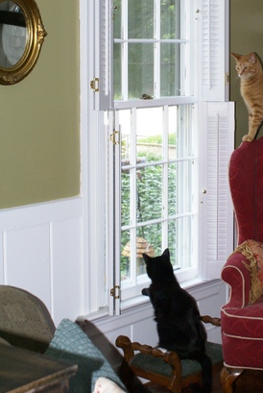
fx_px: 808
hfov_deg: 18.3
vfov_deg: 27.0
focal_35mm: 74
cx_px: 211
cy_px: 113
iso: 400
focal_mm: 30
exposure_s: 1/80
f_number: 5
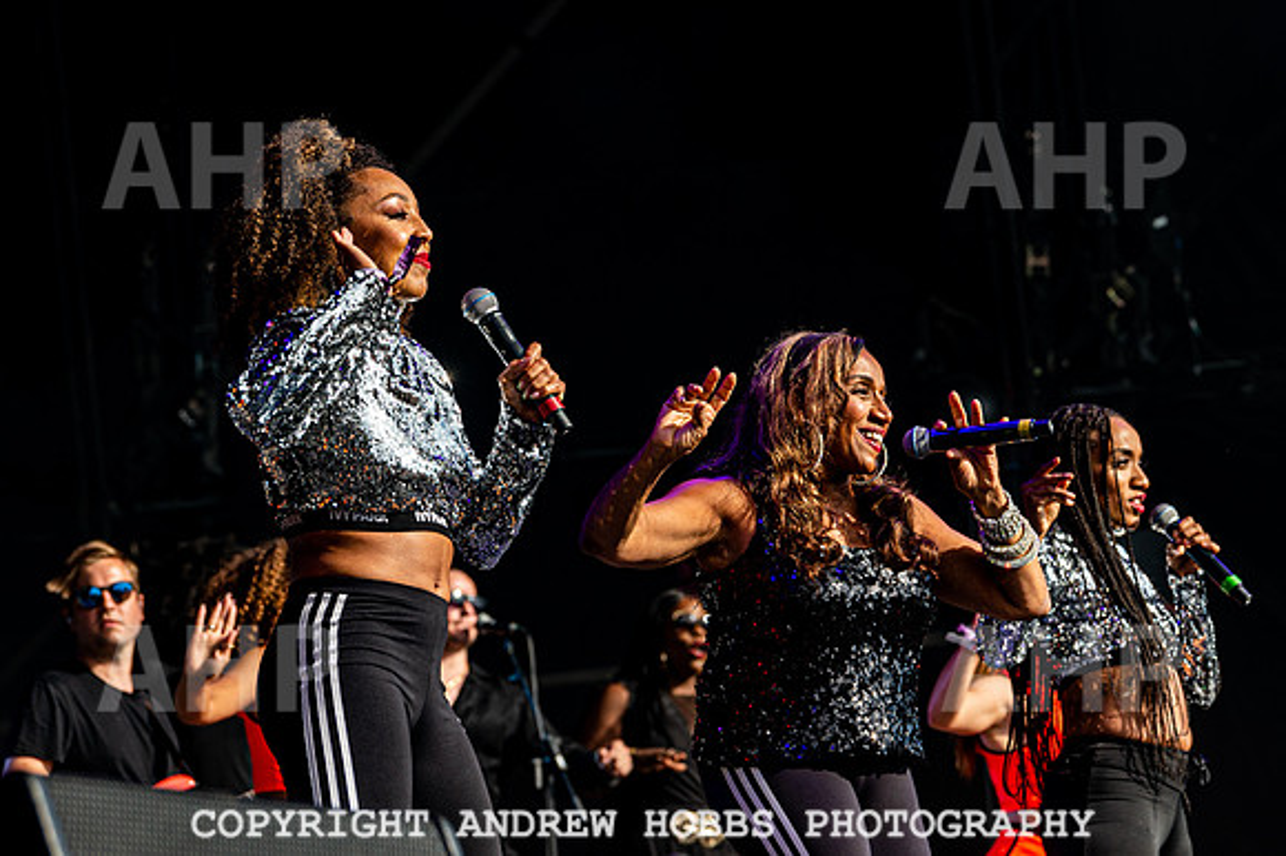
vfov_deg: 9.2
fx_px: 5291
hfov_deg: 13.9
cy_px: 327
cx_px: 754
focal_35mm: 148
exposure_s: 1/1000
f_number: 5
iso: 160
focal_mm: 120
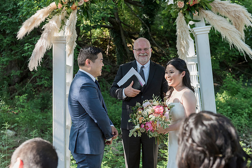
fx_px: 434
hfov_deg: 32.4
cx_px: 126
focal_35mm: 62
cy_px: 84
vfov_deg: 21.9
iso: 1000
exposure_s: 1/500
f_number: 4.5
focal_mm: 62
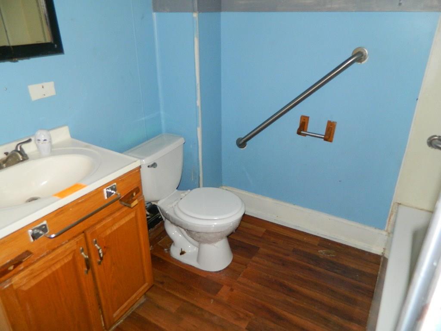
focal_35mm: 25
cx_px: 220
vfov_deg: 54.9
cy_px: 166
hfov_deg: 69.4
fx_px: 318
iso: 200
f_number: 3.1
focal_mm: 4.5
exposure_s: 1/30
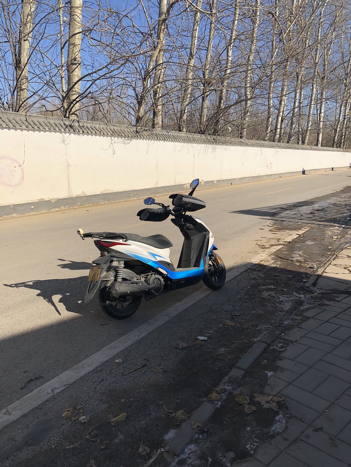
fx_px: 379
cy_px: 234
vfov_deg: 63.4
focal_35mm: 28
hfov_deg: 49.7
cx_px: 176
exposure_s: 1/2825
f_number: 1.8
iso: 20
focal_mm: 4
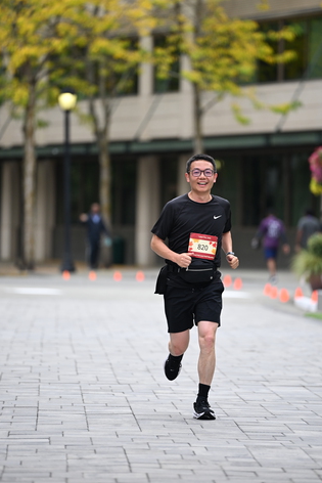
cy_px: 226
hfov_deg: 5.9
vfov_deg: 8.8
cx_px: 168
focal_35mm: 233
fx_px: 3124
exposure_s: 1/2500
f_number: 2.8
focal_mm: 200
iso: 640
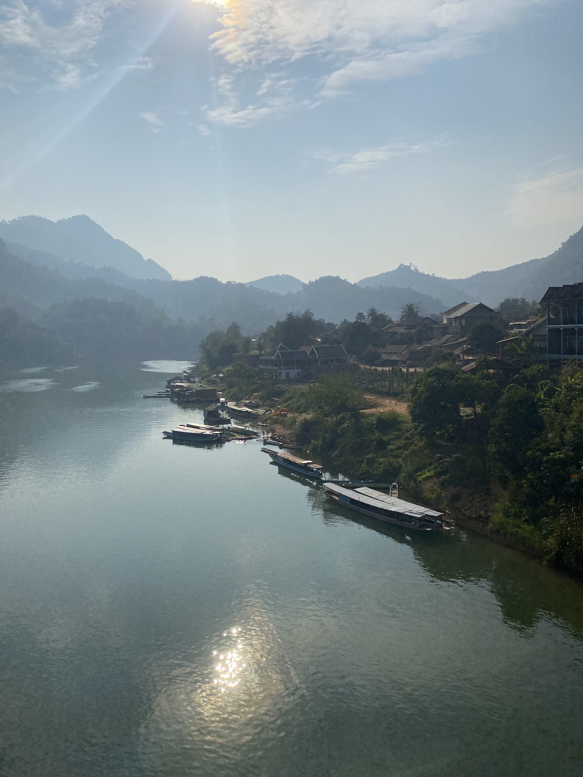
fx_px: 584
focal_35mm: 26
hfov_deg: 53.1
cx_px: 292
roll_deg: +1.4
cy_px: 388
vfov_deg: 67.3
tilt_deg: -3.4
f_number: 1.8
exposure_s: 1/12658
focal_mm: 4.25
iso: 40
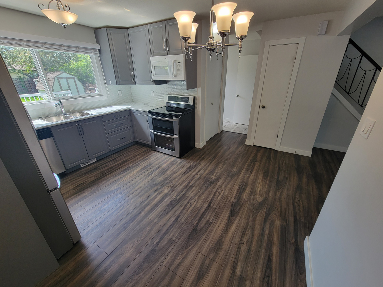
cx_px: 192
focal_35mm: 13
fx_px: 144
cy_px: 144
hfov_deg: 106.2
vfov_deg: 89.9
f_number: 2.2
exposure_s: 1/120
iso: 100
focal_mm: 2.2
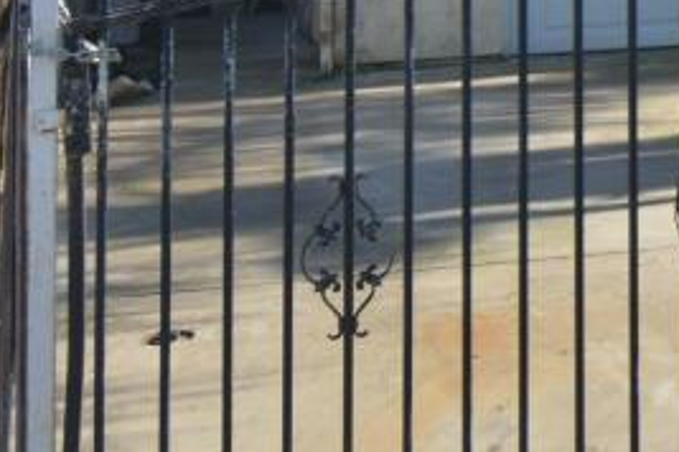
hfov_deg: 15.0
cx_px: 1233
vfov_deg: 10.9
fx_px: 2225
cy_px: -368
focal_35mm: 118
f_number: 5
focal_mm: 14
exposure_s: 1/640
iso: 100
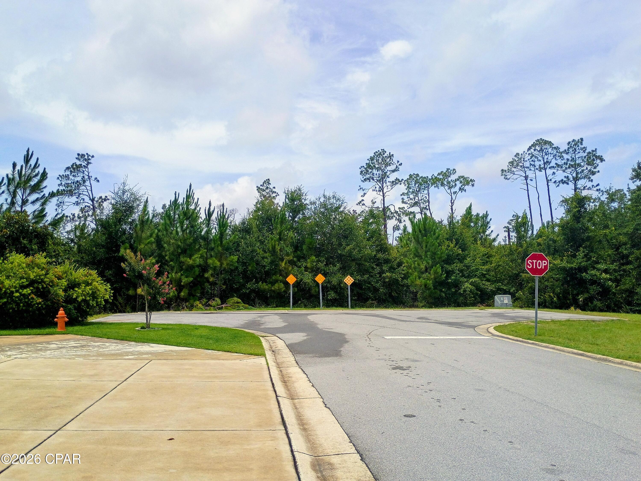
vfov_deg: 48.2
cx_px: 320
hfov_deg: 61.7
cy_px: 240
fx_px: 537
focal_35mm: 29
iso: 100
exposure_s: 1/1634
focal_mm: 4.27
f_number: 1.8
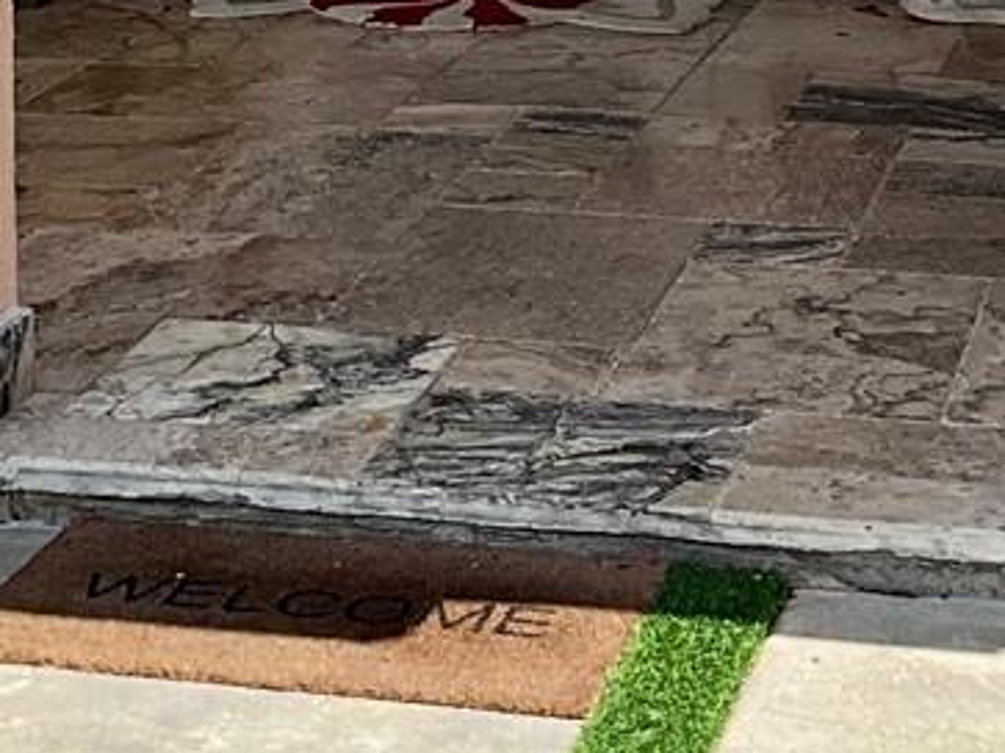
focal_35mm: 128
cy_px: -581
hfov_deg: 15.4
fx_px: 3715
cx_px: 354
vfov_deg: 10.9
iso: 25
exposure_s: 1/1730
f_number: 1.8
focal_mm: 3
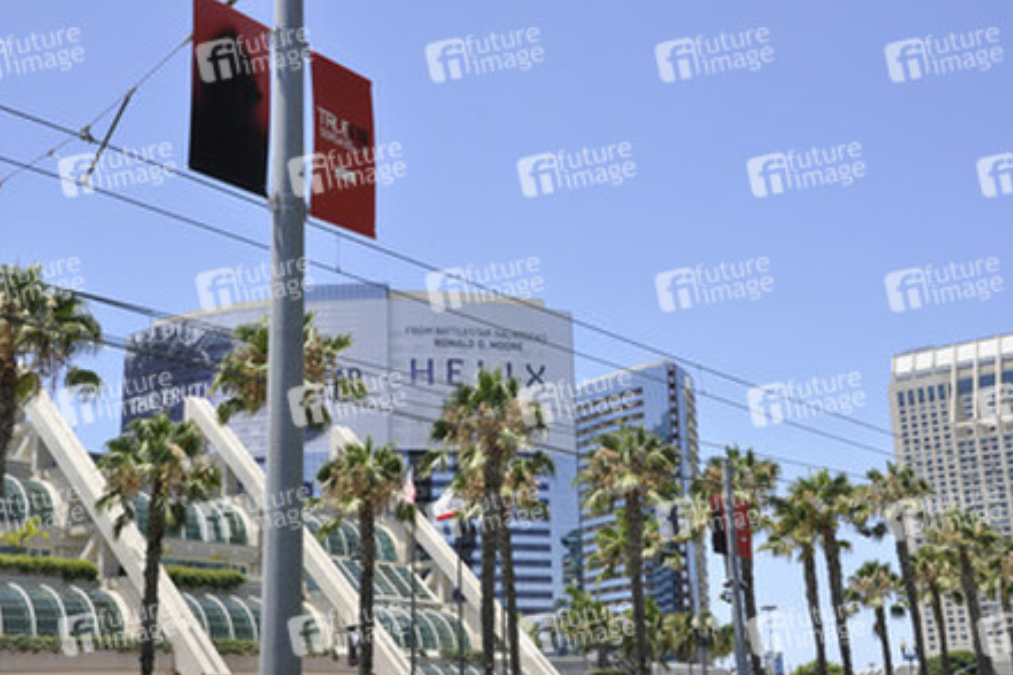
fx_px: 1379
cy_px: 342
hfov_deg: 40.3
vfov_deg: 27.5
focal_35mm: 49
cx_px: 515
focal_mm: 32
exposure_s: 1/640
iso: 800
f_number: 13
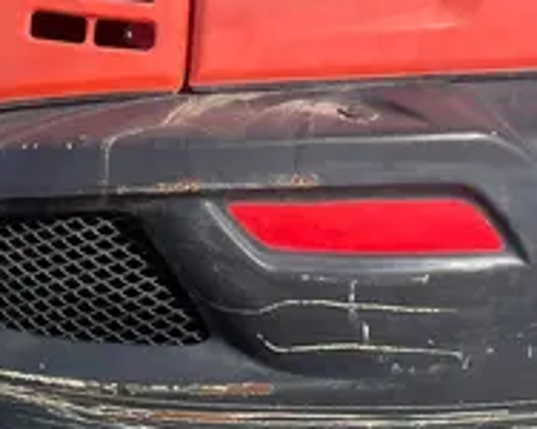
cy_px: -119
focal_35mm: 99
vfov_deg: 14.9
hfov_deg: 18.9
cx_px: 3
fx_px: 1572
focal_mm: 4.2
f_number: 1.6
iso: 32
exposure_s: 1/2092
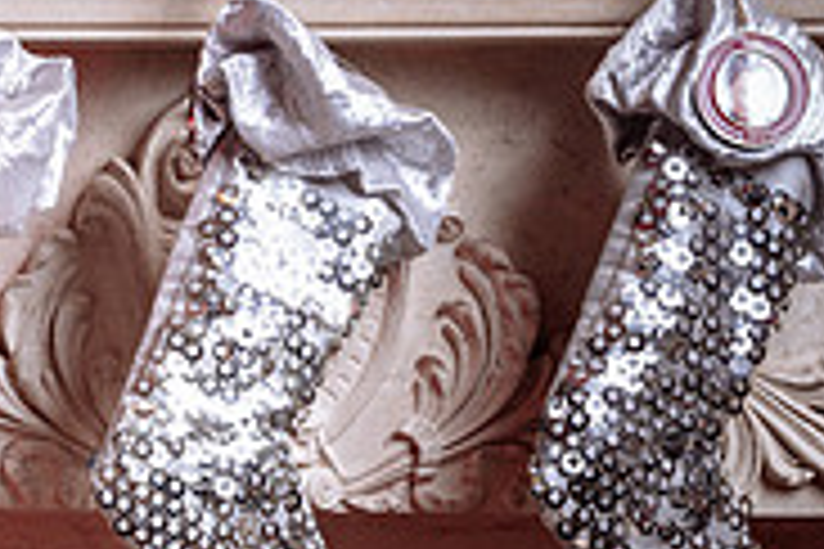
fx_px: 3273
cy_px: 511
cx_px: 68
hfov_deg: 14.2
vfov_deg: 9.5
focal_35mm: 143
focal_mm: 45
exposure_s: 1/160
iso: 500
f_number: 4
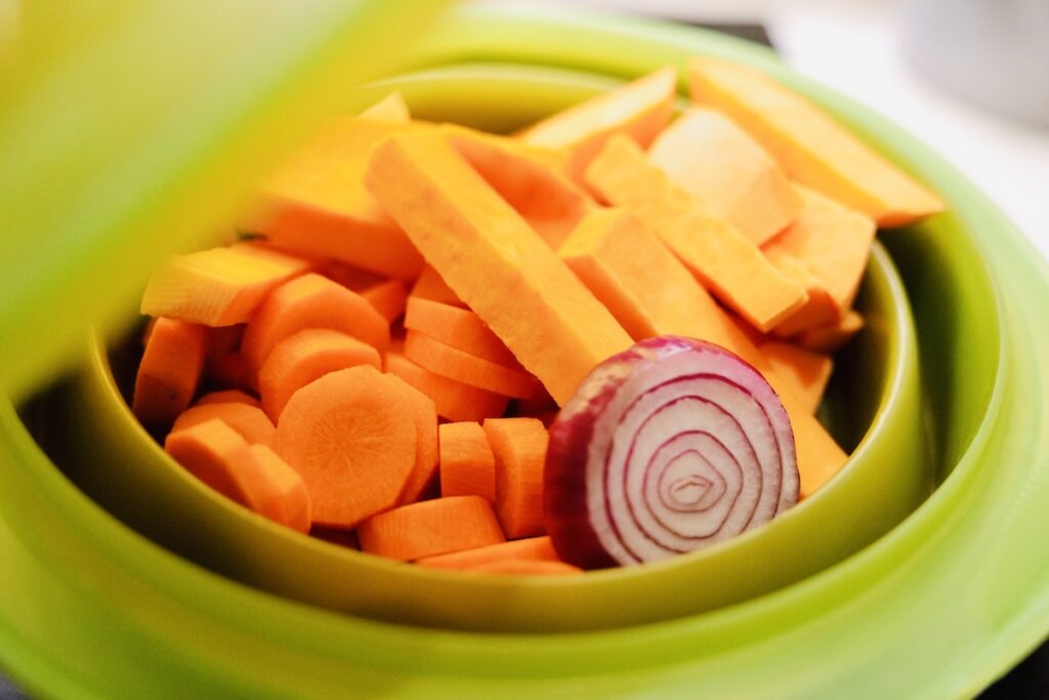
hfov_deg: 48.5
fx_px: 1166
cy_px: 350
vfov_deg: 33.4
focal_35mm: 40
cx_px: 524
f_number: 3.5
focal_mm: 40
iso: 6400
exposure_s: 1/250
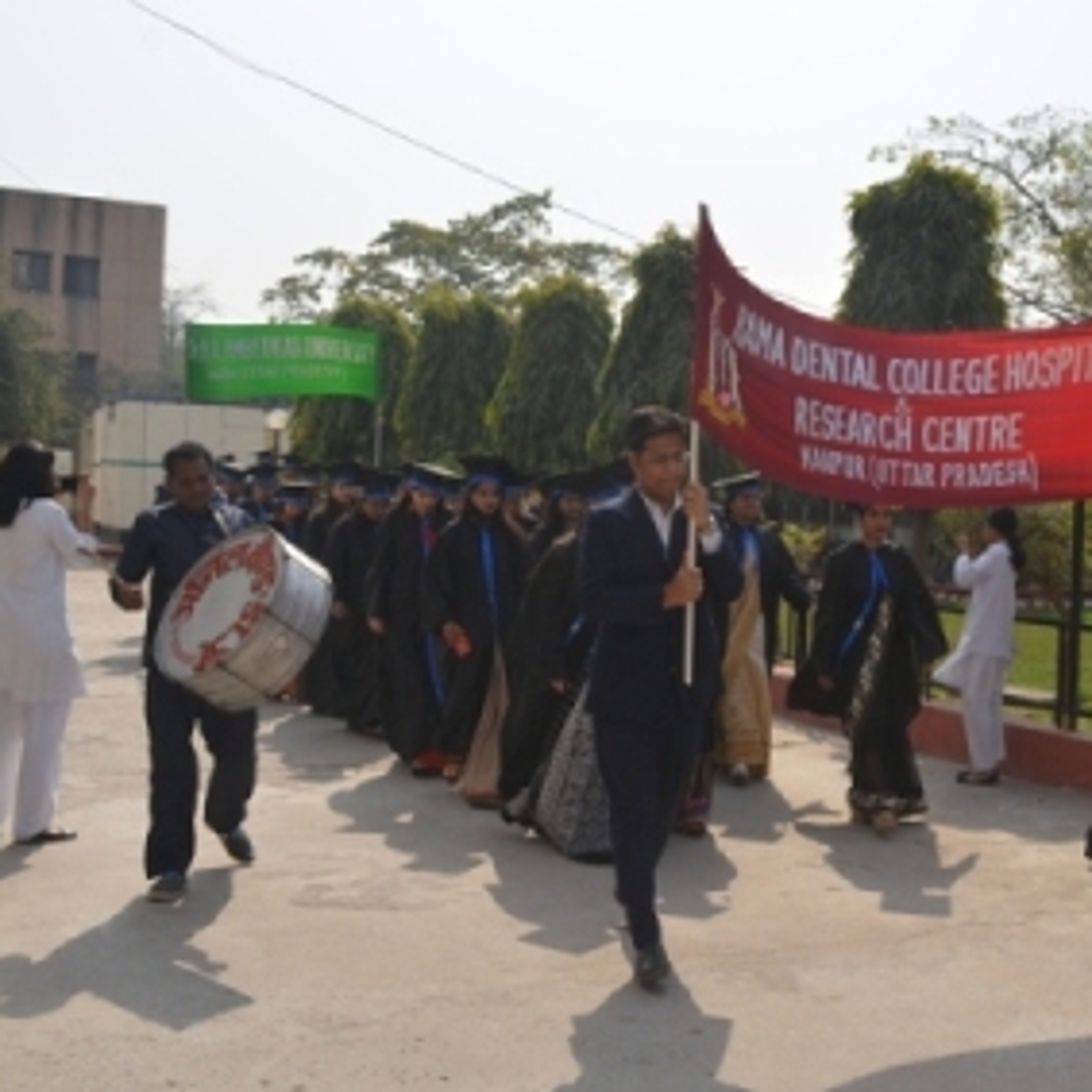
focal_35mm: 47
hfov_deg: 35.2
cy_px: 544
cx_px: 864
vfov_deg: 36.3
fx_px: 1666
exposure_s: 1/200
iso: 100
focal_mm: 23
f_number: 10
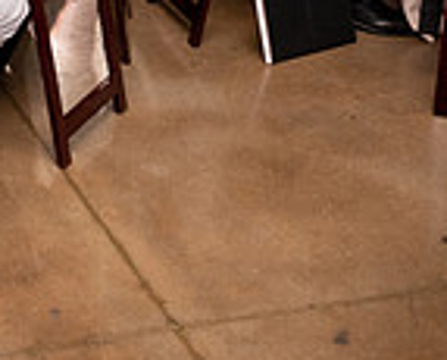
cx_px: -81
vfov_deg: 12.9
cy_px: -229
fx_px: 1485
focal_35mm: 112
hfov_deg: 16.5
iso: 2500
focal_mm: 29.5
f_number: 3.5
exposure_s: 1/200
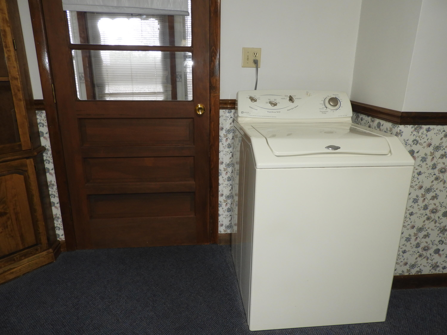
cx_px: 224
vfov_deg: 56.8
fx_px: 310
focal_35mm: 24
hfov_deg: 71.6
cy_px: 168
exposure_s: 1/30
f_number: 3.3
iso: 200
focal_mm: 4.3
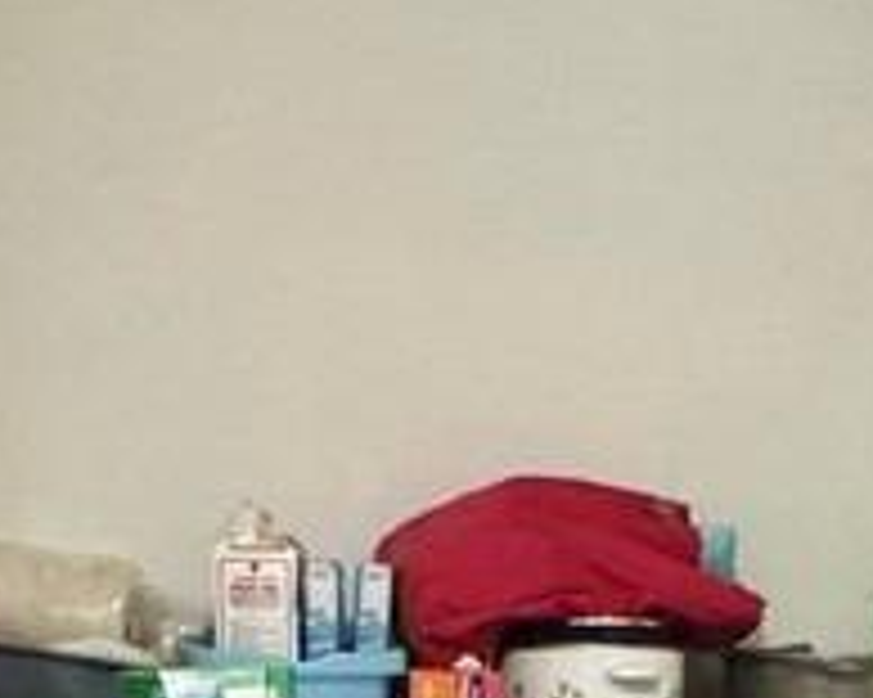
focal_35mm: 72
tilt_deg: -20.7
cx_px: 468
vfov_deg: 16.7
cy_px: 1346
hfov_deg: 26.4
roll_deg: -0.8
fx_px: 1859
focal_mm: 2.22
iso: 1000
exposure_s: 1/60
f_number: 2.2
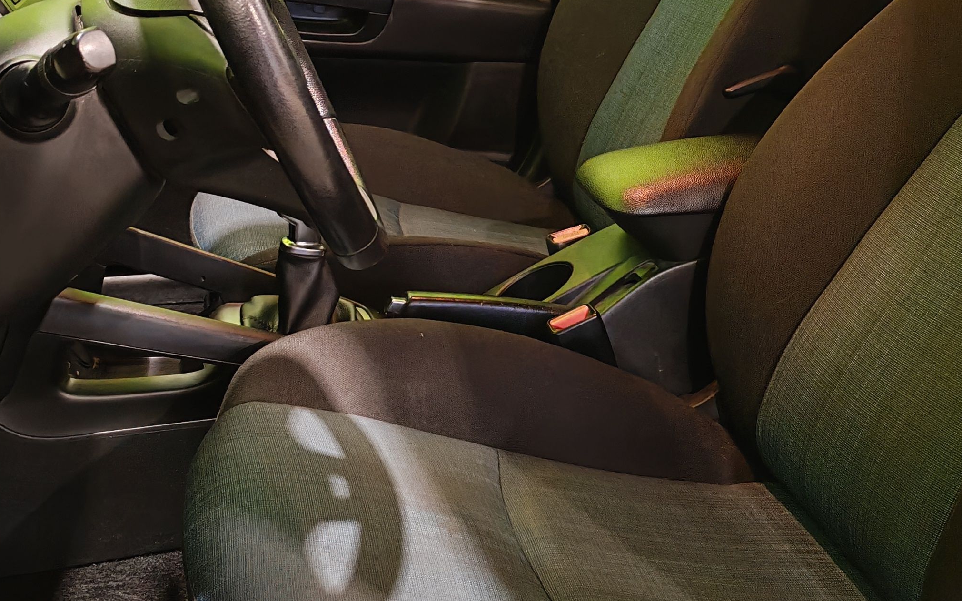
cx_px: 512
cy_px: 187
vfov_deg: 22.2
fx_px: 1521
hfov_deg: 35.1
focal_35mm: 58
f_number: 1.9
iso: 1000
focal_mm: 6.12
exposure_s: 1/25
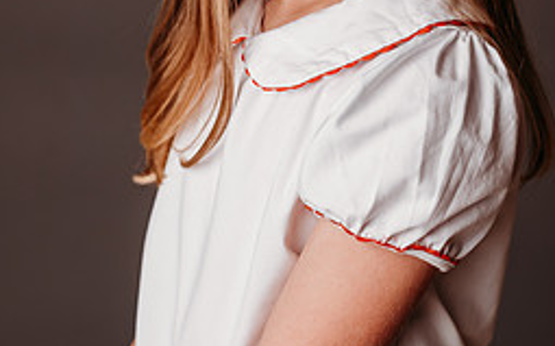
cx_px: 309
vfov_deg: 8.5
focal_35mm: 153
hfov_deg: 13.7
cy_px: -41
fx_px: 2313
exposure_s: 1/200
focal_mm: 85
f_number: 4
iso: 100
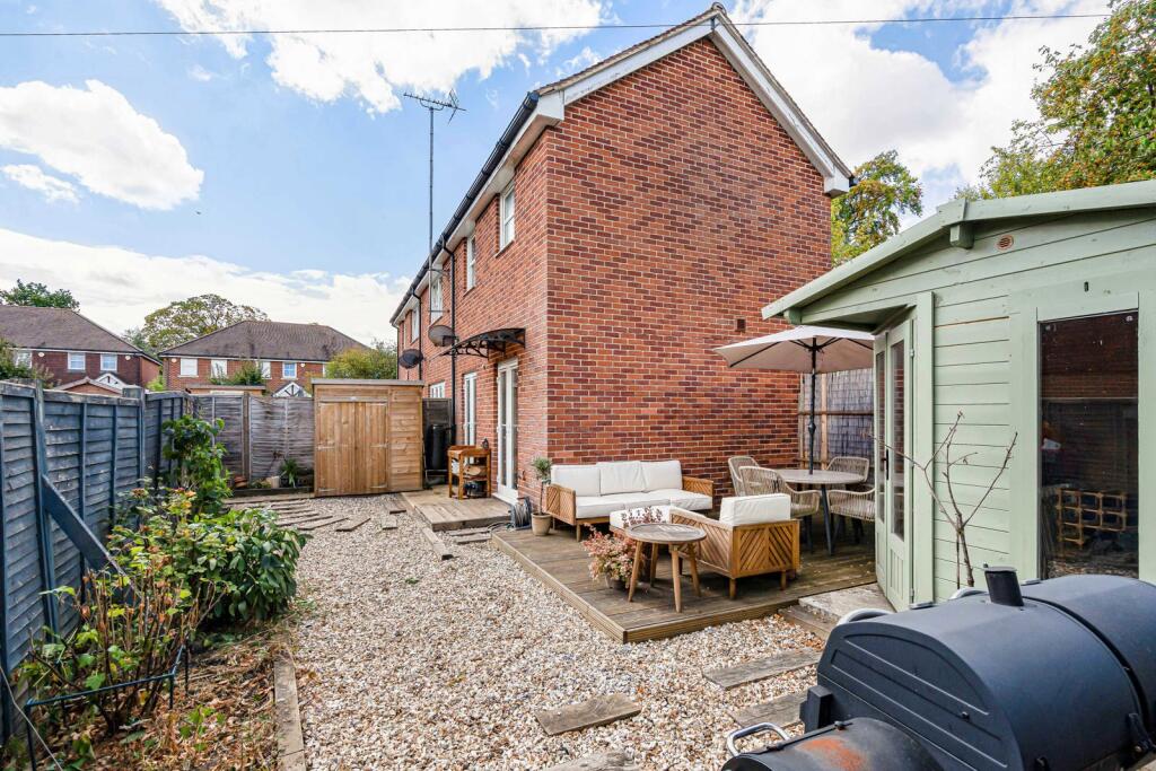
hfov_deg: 96.7
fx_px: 514
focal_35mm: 16
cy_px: 386
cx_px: 578
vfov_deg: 73.8
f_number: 8
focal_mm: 16
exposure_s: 1/500
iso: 320
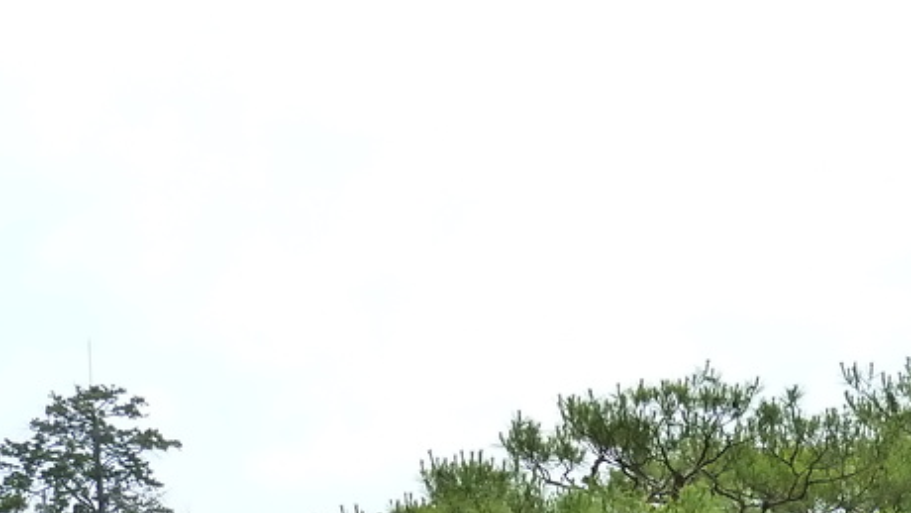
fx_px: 1715
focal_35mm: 71
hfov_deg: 29.1
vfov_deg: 15.3
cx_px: 717
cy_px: 842
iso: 200
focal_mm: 4.1
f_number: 4
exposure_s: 1/160
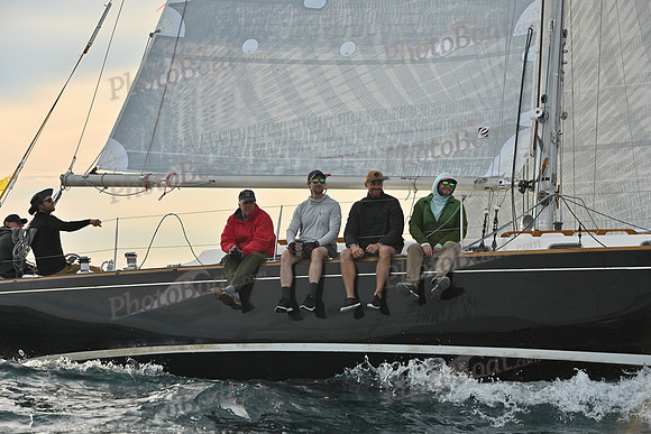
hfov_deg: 15.8
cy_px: 217
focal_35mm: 130
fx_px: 2351
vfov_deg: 10.6
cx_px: 326
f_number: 7.1
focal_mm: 130
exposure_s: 1/1000
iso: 320
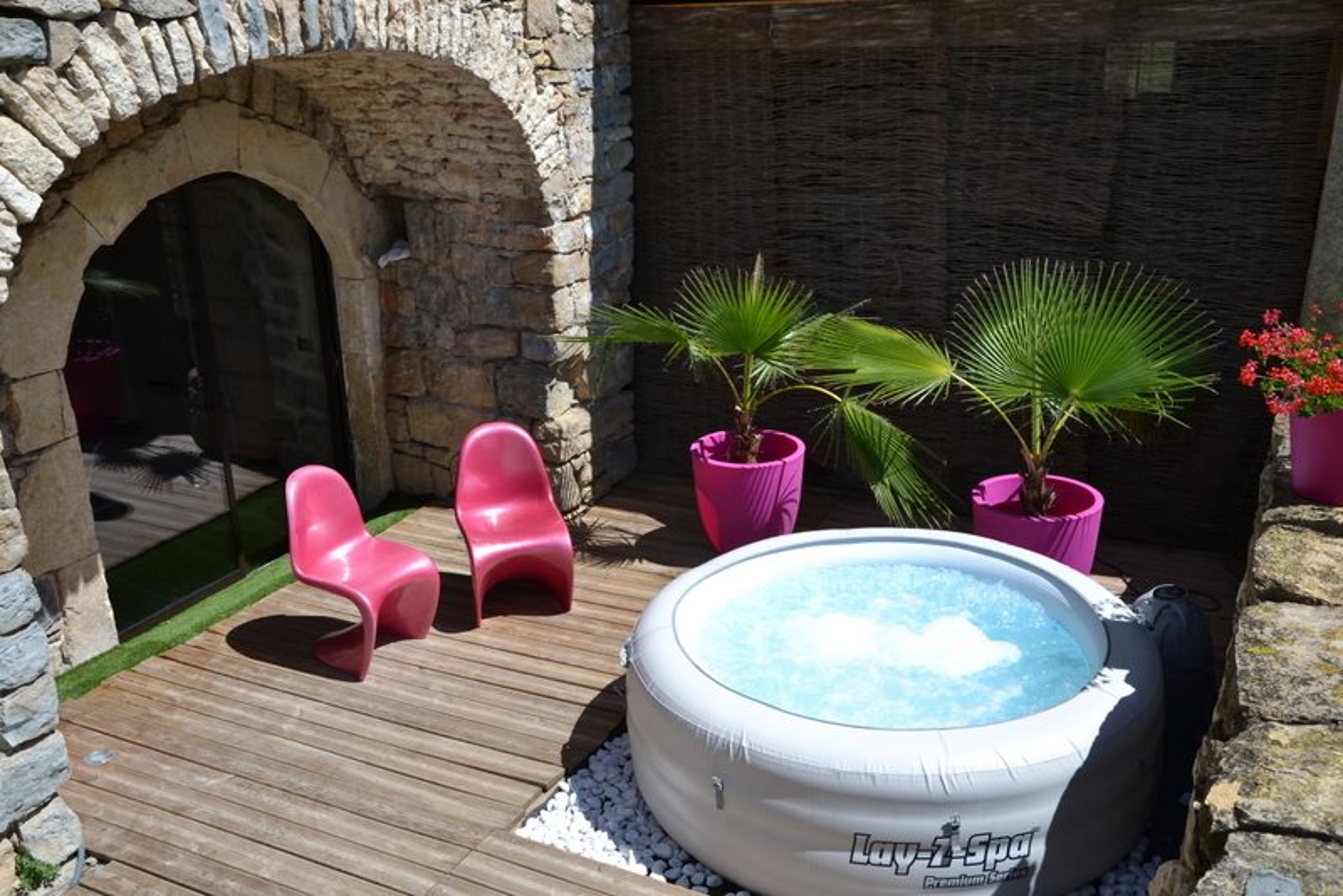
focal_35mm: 33
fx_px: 1231
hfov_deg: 57.2
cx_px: 672
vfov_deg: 40.0
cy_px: 448
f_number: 8
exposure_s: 1/250
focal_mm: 22
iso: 100
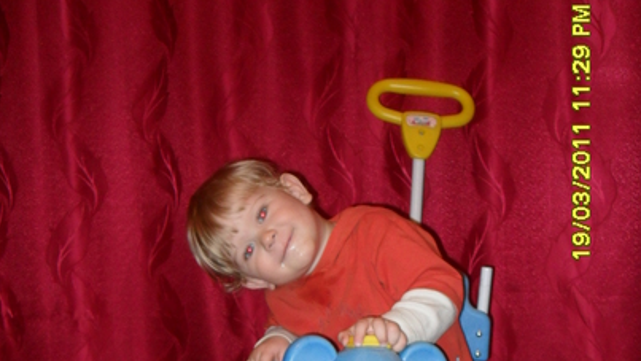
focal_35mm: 52
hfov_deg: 39.9
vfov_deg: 21.8
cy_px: 401
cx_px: 316
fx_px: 884
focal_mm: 6.2
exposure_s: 1/45
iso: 200
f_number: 2.8
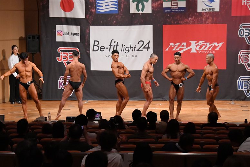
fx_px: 812
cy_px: 84
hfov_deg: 17.5
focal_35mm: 117
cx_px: 125
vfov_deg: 11.7
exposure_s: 1/400
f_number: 5.6
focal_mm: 78
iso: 9000
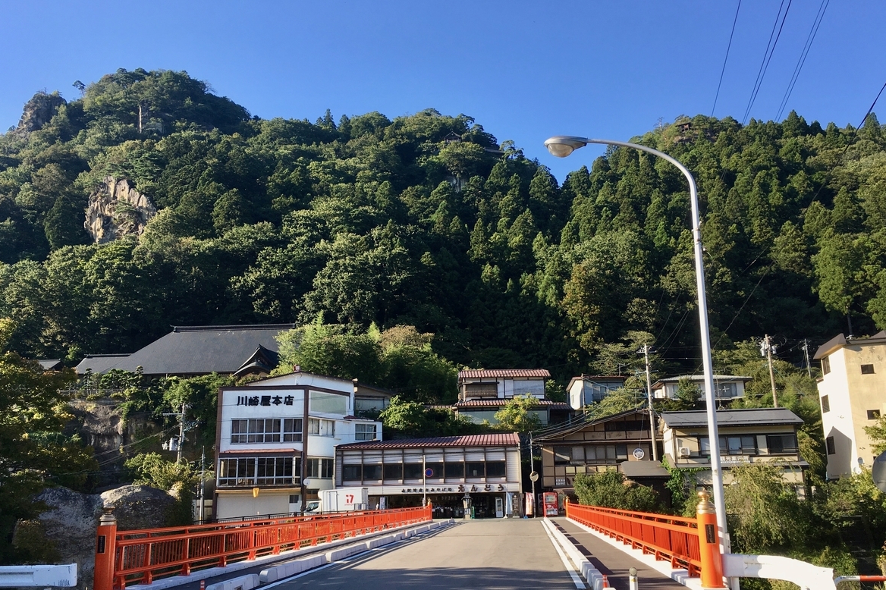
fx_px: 763
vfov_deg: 42.2
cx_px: 445
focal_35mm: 31
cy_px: 328
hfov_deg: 60.3
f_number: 2.2
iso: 25
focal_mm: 4.15
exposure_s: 1/545
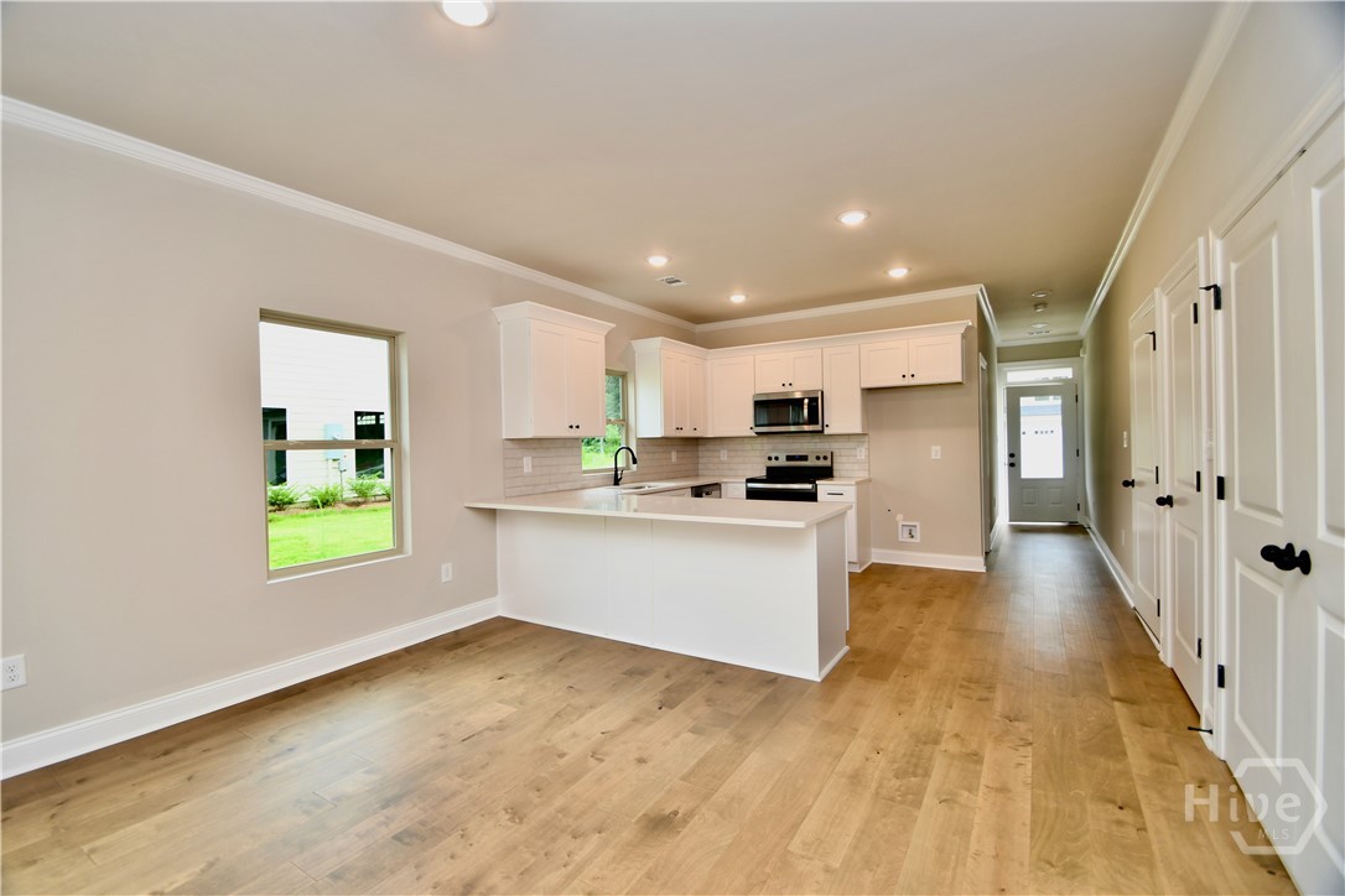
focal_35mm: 15
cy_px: 448
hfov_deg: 100.4
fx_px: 560
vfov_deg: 77.3
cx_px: 672
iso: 200
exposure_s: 1/60
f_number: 4
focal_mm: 10
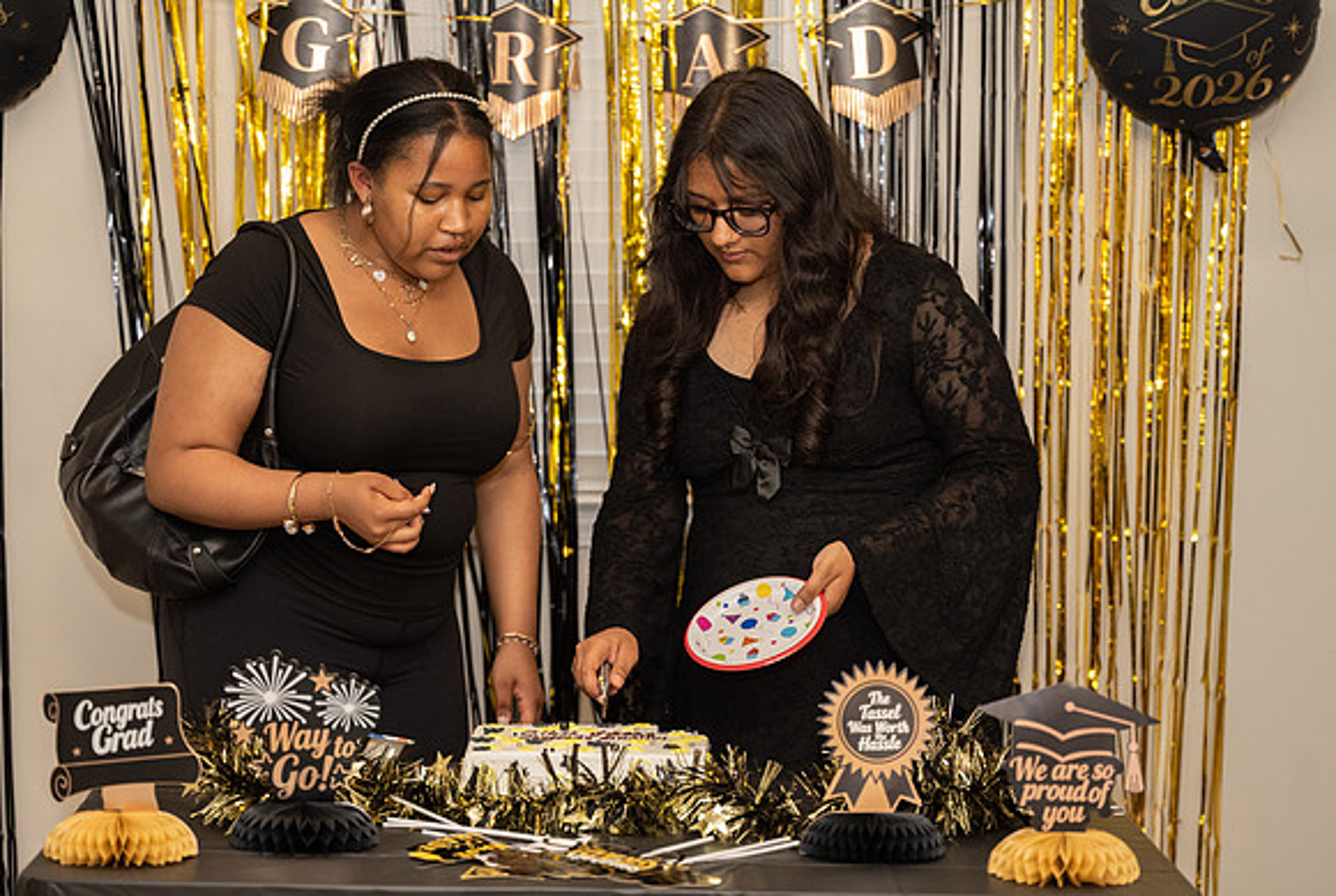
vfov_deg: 16.5
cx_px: 731
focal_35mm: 83
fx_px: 3098
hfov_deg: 24.3
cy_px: 473
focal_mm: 76
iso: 800
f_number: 2.8
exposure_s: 1/160
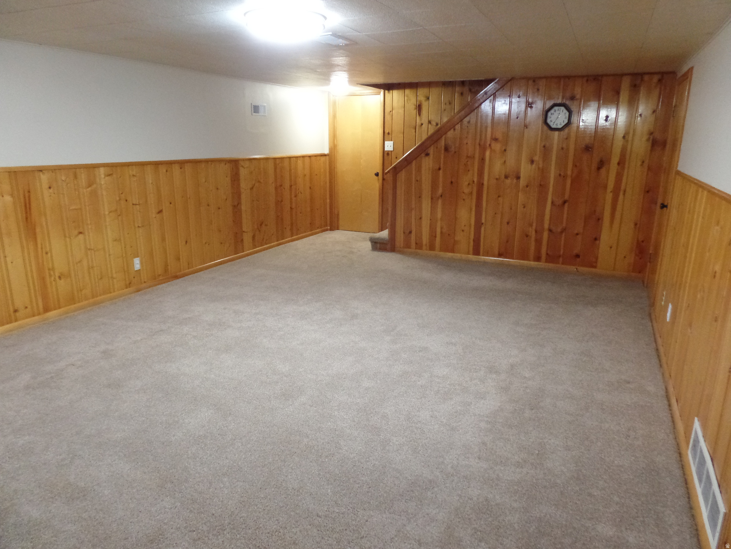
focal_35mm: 23
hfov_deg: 73.9
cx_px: 366
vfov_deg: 58.9
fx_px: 486
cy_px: 274
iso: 800
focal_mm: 4.1
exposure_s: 1/30
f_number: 2.8
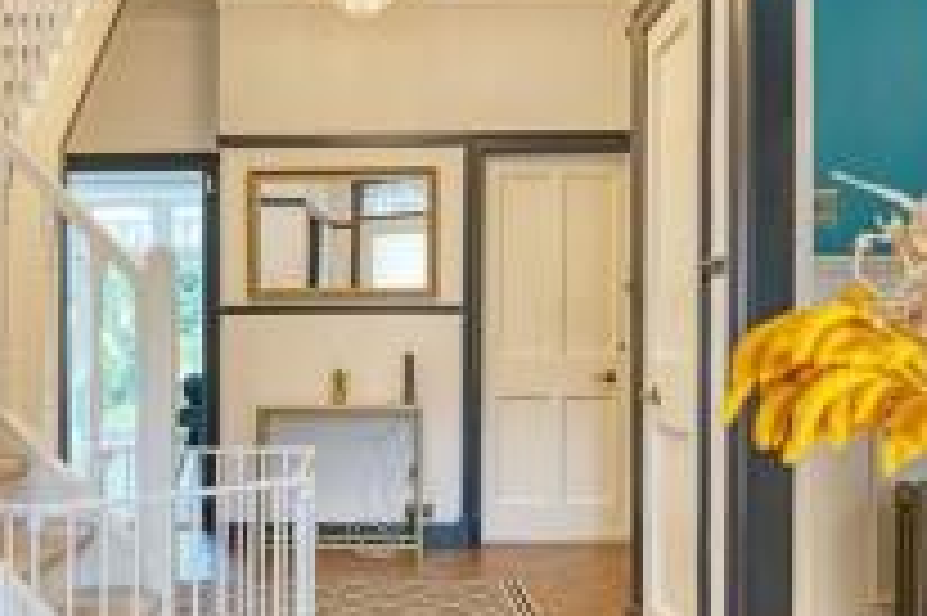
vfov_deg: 35.8
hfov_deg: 51.6
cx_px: 378
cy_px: 362
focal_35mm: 37
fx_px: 952
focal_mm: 16
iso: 125
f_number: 2.8
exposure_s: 1/20
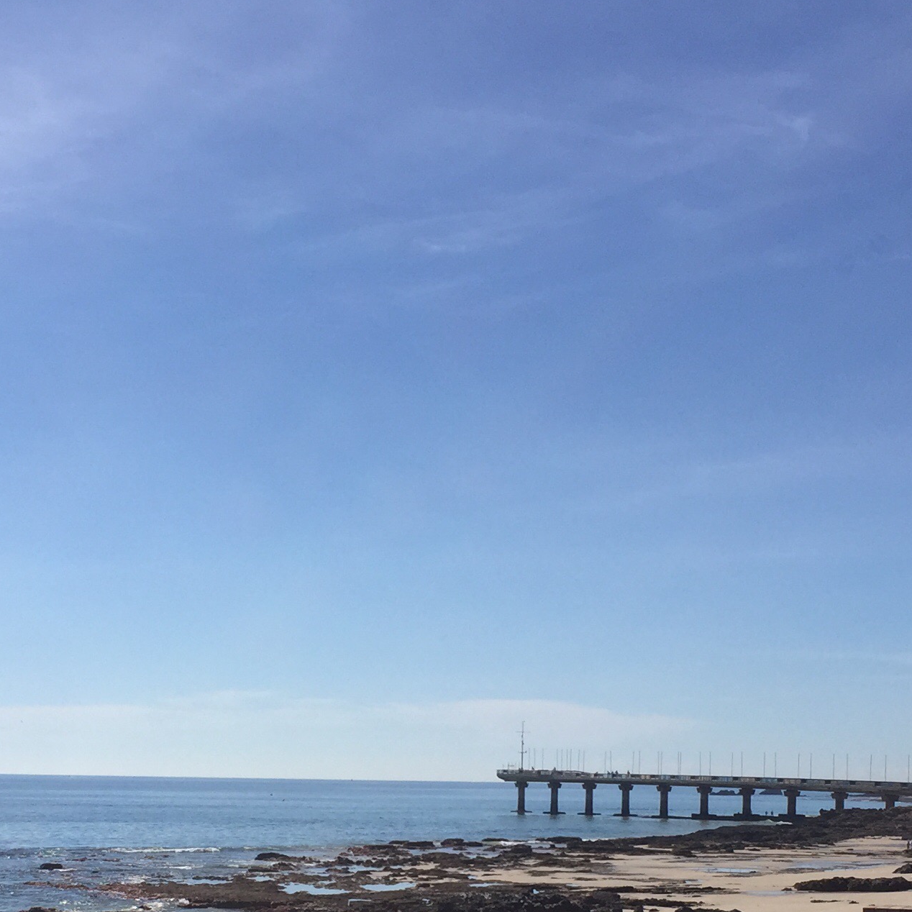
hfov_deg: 26.1
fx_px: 1967
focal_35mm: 66
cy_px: 837
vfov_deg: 25.2
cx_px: 435
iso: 32
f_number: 2.2
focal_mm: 4.15
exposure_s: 1/4950
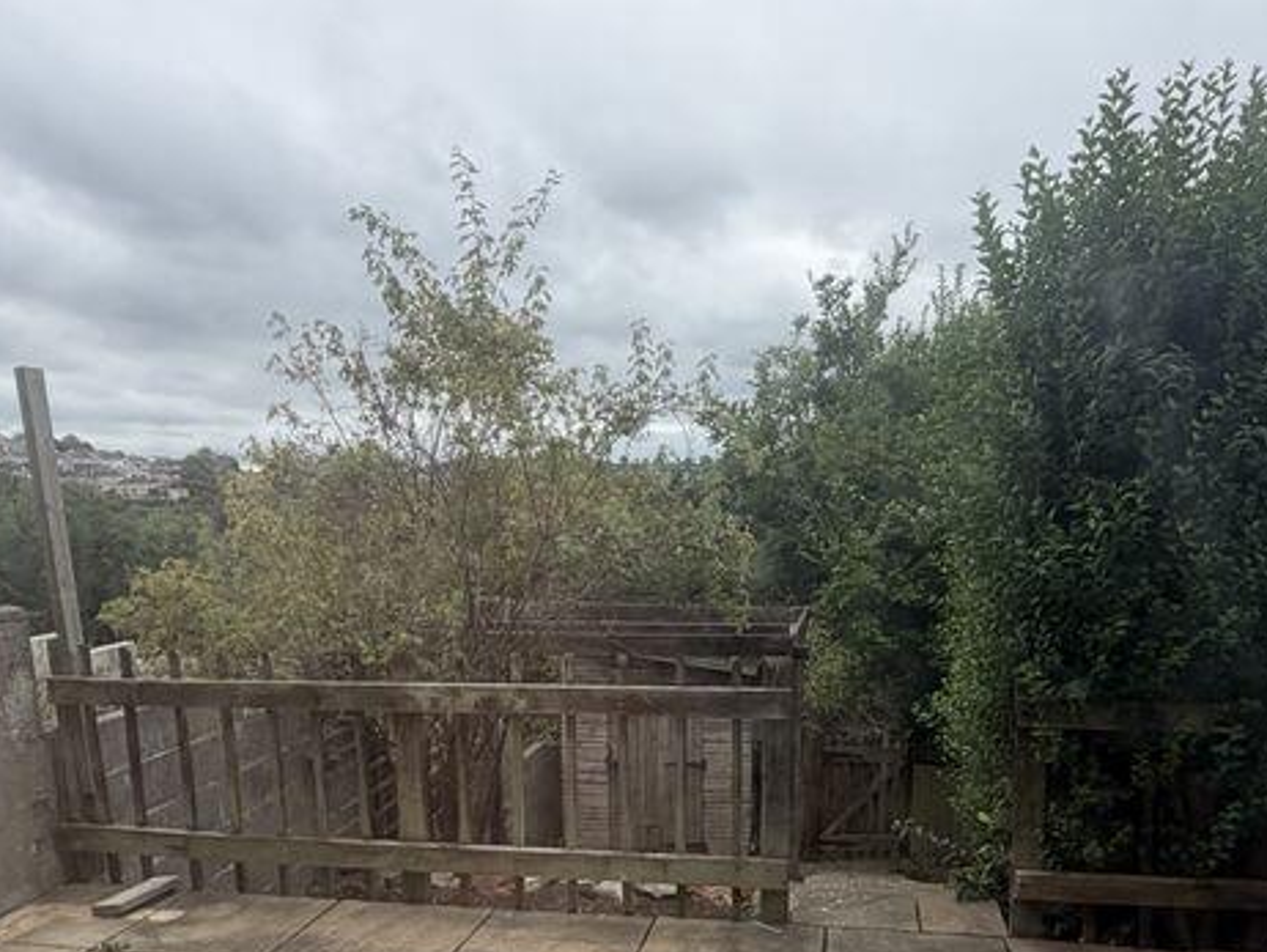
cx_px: 669
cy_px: 719
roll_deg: +1.3
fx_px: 1135
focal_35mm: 31
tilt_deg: -11.9
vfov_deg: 43.9
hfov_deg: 58.3
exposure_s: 1/694
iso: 40
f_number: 2.2
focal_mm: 2.22
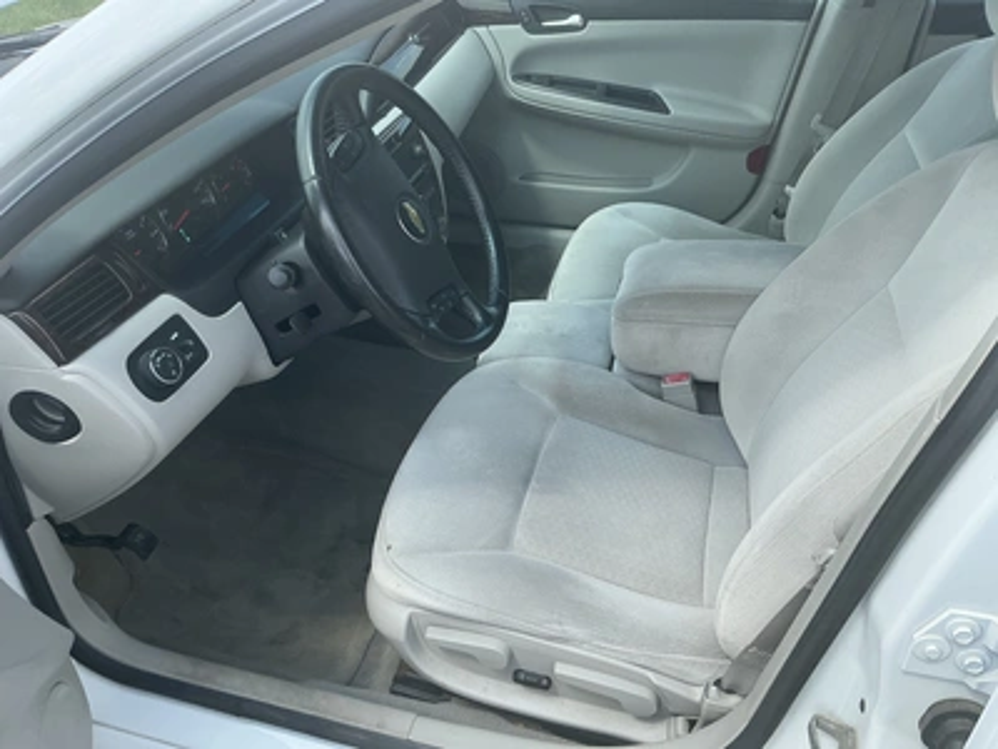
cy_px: 374
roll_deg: -0.5
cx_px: 499
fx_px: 807
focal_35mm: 28
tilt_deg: -36.8
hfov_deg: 63.4
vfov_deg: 49.7
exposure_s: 1/562
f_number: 1.8
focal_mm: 3
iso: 25
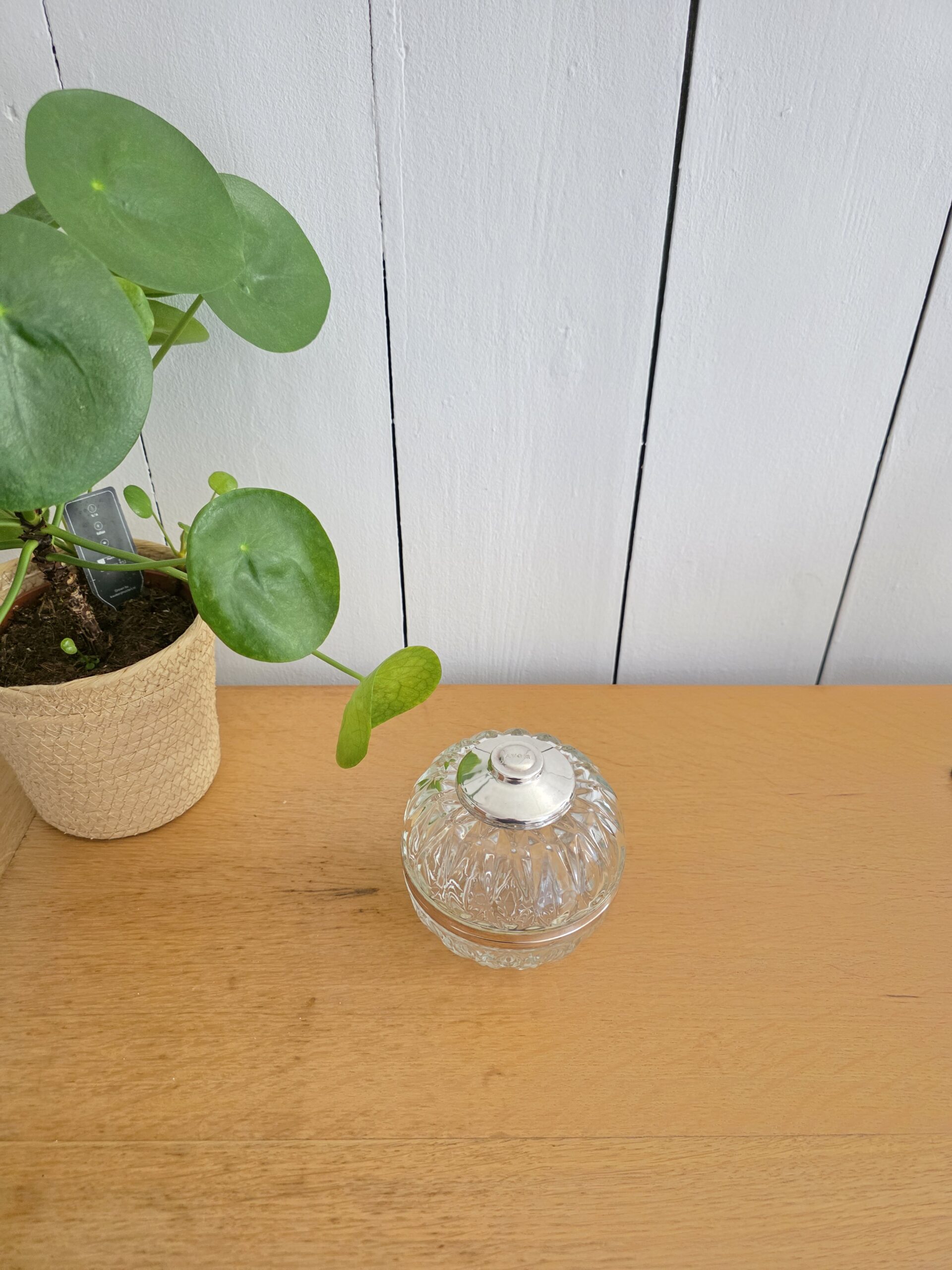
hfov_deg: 58.9
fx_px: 843
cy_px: 635
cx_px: 476
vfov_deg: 73.9
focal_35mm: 23
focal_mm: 6.3
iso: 1250
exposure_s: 1/60
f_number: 1.7
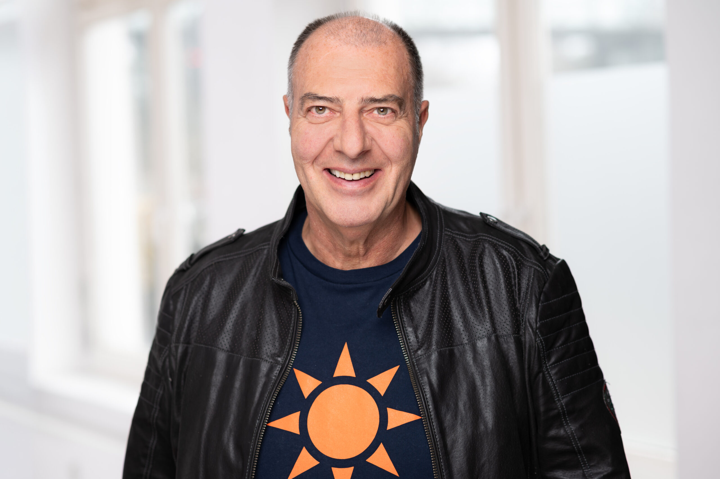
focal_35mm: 85
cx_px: 360
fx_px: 1699
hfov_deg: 23.9
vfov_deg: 16.0
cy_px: 240
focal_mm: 85
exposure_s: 1/160
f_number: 2.8
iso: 100
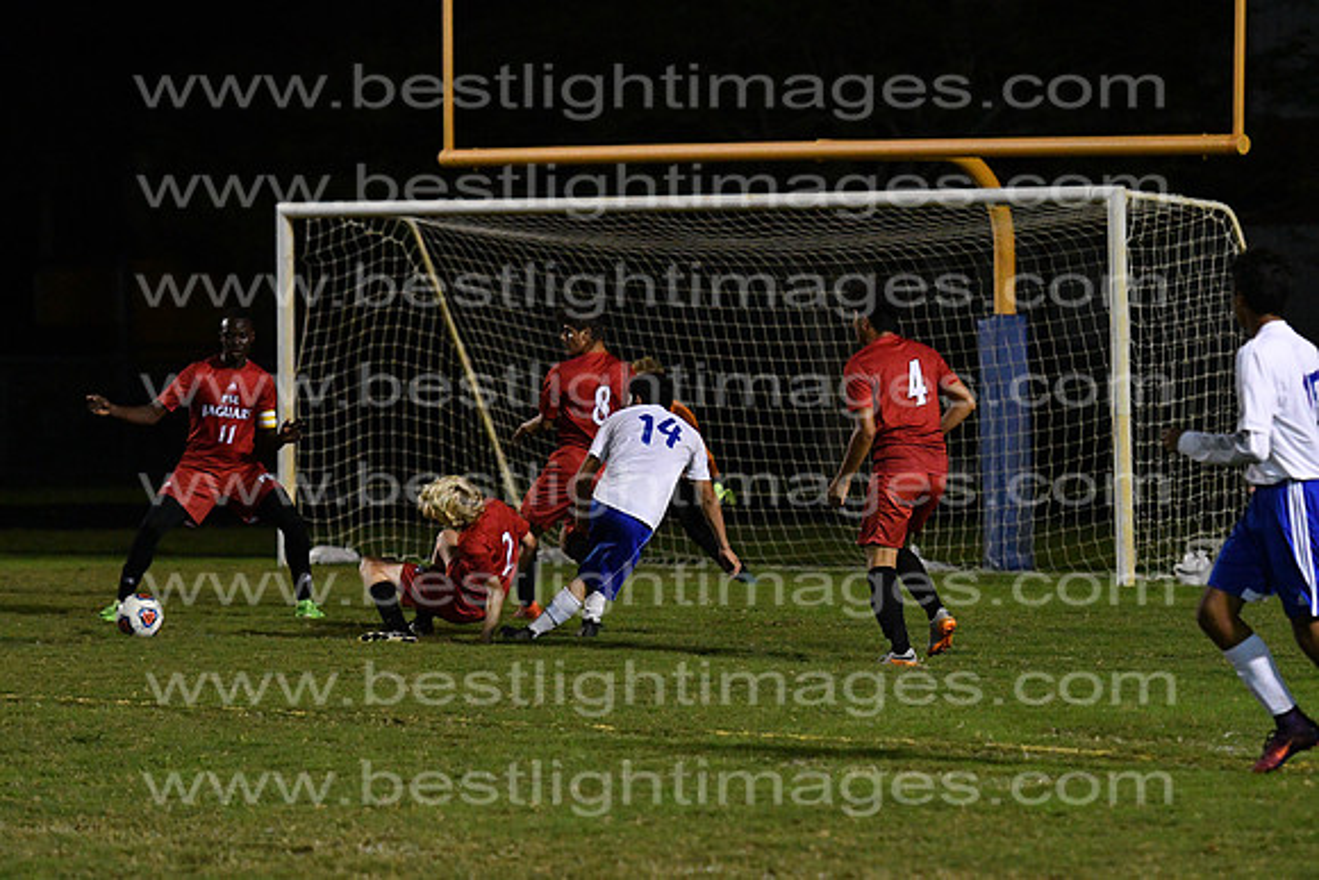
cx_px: 660
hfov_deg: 10.2
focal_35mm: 202
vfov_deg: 6.8
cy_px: 440
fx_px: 7421
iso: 6400
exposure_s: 1/1000
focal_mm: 135
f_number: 4
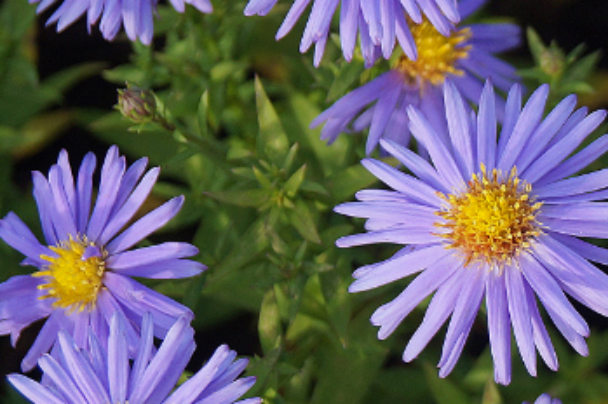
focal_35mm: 181
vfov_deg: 7.6
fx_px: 3049
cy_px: 82
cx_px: 913
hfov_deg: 11.0
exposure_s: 1/200
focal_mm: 35
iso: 100
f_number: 5.6
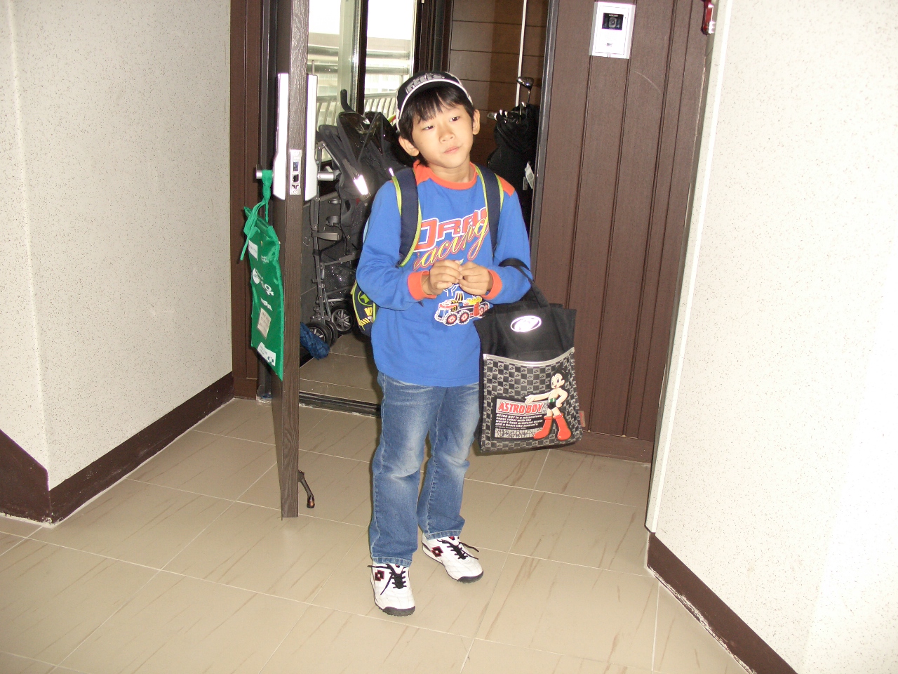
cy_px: 337
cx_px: 449
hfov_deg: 55.4
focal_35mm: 33
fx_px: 856
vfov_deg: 42.9
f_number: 2.8
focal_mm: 7.1
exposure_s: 1/60
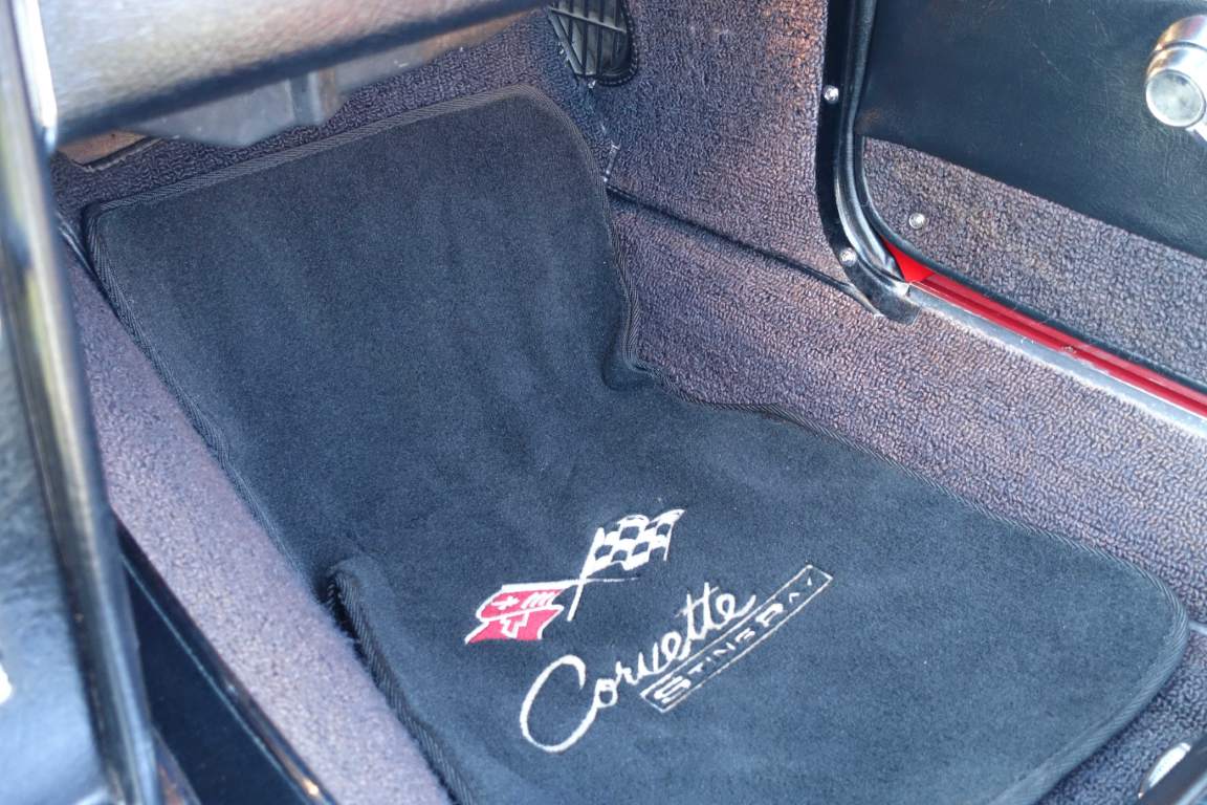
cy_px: 402
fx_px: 1274
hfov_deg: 50.7
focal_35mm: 38
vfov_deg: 35.1
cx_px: 604
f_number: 2.8
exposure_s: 1/40
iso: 800
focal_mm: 14.1
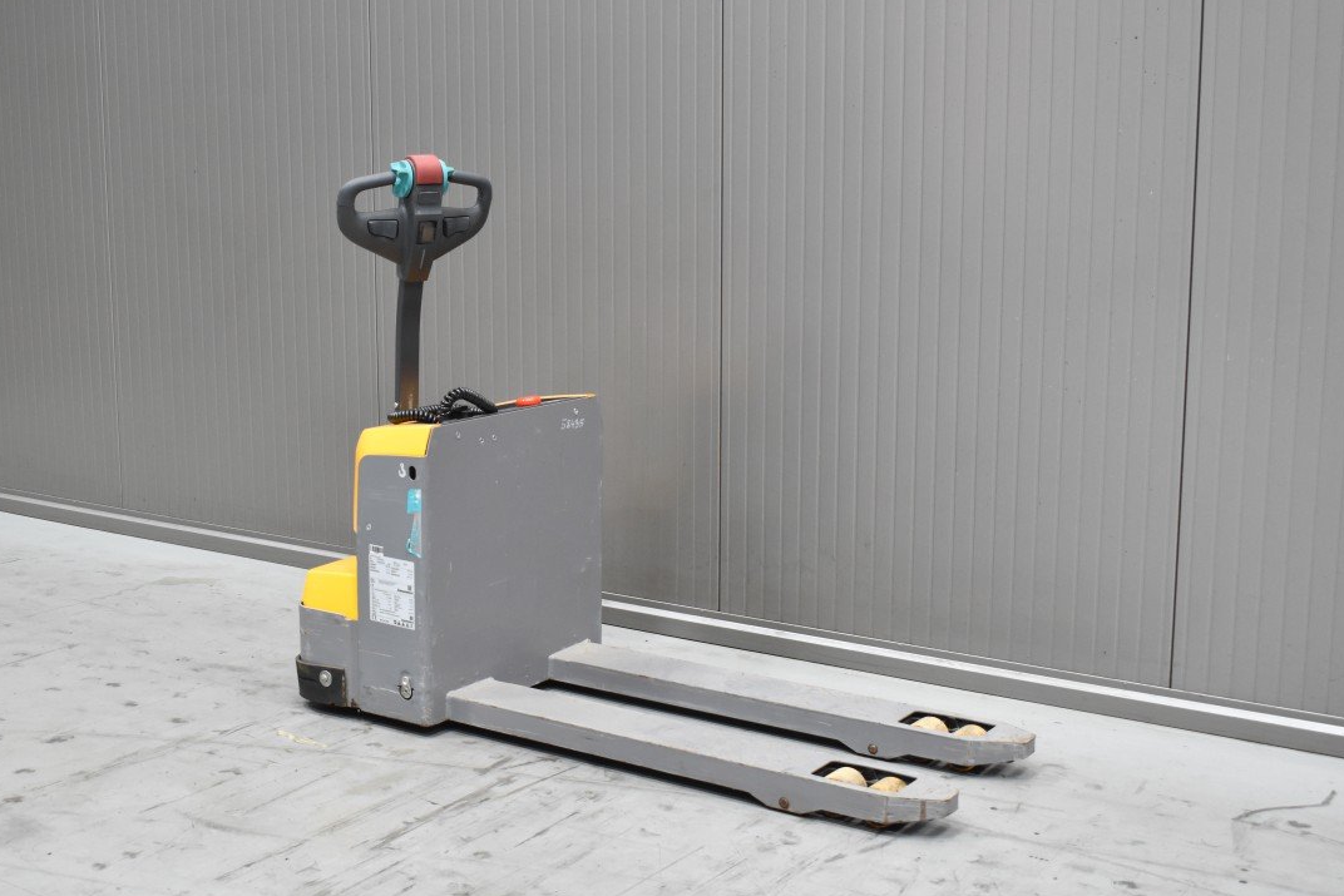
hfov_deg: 41.8
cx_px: 596
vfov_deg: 28.7
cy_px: 447
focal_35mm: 47
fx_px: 1755
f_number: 5.6
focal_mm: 28
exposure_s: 1/30
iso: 1250
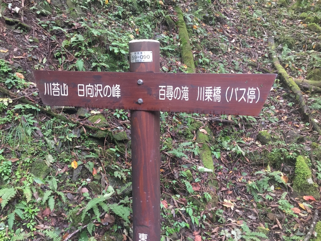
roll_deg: -3.5
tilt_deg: -5.9
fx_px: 269
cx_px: 160
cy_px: 120
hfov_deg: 61.7
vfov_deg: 48.2
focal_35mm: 29
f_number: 2.2
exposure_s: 1/30
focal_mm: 4.15
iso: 80
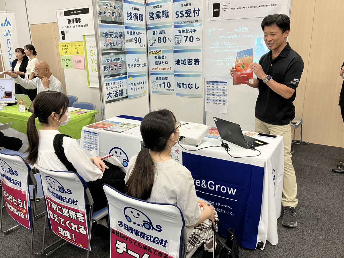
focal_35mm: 28
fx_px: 278
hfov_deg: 63.4
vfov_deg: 49.7
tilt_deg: -15.1
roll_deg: +0.8
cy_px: 129
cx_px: 172
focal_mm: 3.99
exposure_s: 1/60
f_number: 1.8
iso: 64
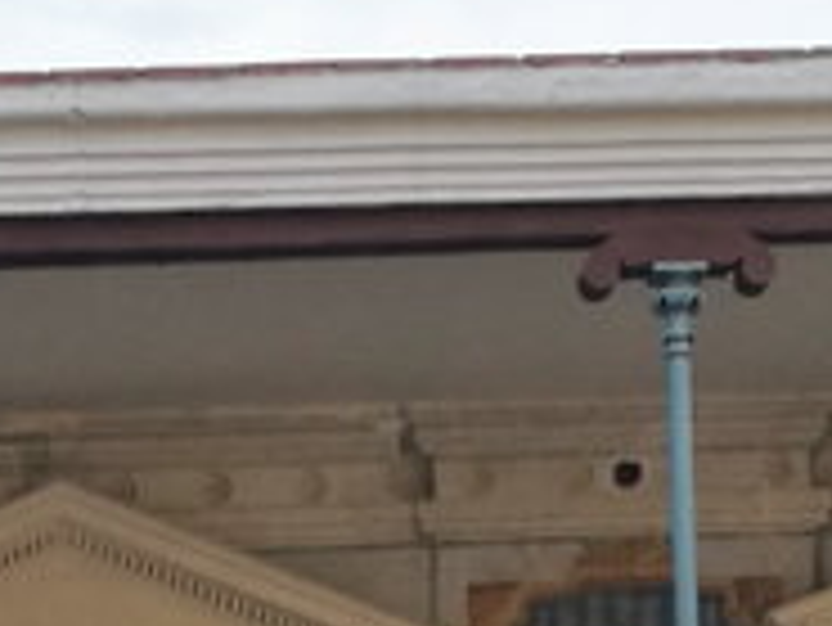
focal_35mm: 175
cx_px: 13
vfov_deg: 8.0
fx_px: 4209
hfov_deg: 11.2
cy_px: 1347
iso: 50
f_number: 2.2
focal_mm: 4.5
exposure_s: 1/797
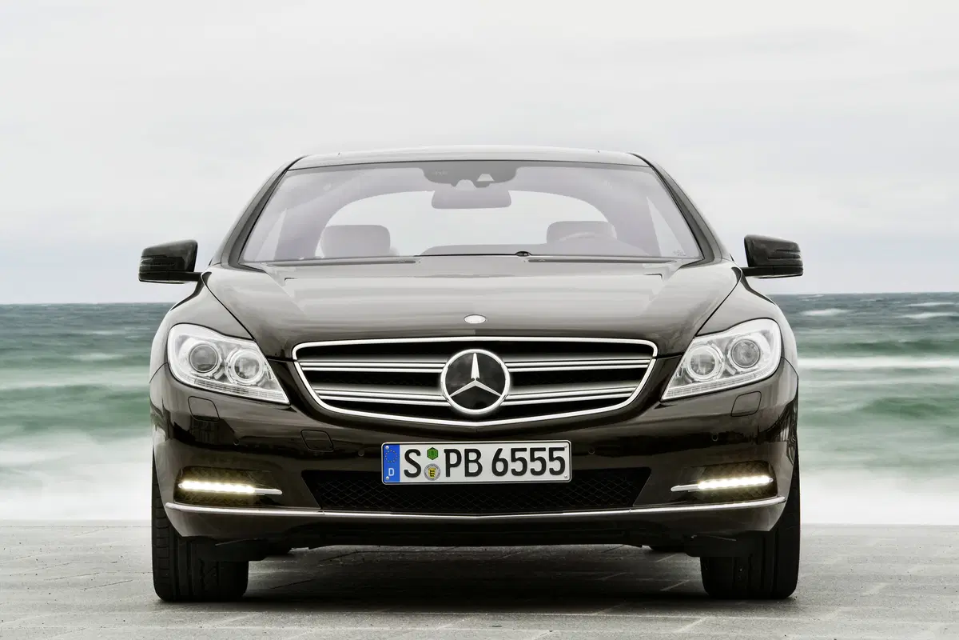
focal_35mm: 135
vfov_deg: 10.2
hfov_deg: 15.2
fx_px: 3596
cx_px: 480
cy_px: 320
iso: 100
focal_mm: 135
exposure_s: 3
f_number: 22
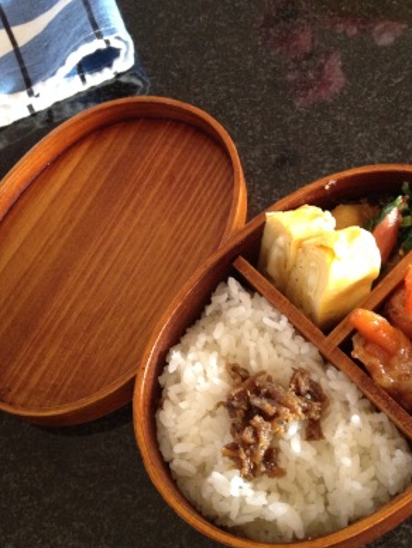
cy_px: 231
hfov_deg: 32.0
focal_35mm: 45
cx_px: 263
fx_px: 714
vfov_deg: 41.9
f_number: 2.4
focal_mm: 4.28
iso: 320
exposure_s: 1/20
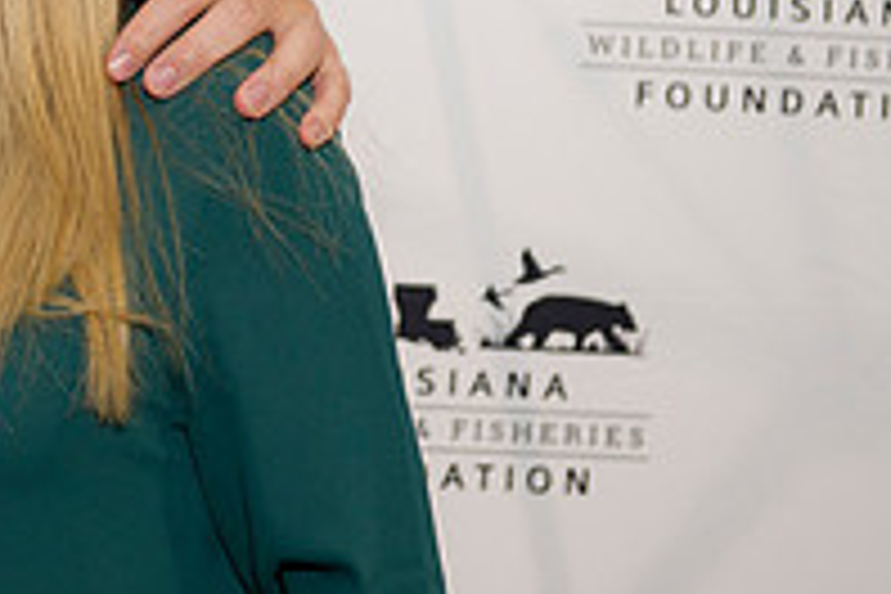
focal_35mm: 164
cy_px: -72
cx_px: -144
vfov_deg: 8.3
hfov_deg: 12.3
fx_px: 4059
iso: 800
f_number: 3.5
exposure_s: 1/125
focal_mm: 56
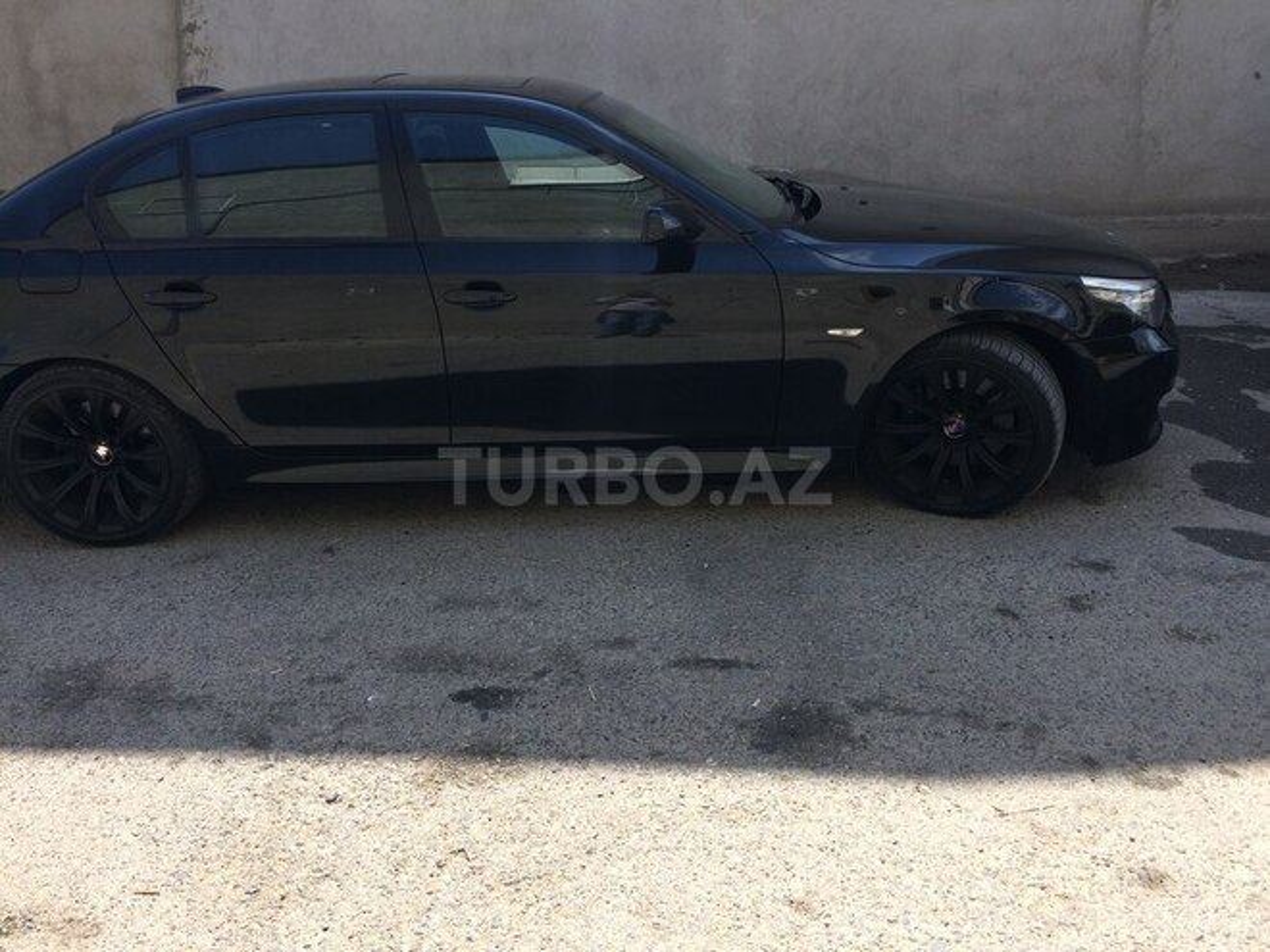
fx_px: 1064
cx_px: 635
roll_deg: +1.5
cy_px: 476
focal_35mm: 29
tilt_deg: -24.1
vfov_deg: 48.2
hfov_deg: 61.7
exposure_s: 1/912
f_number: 2.2
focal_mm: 4.15
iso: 32
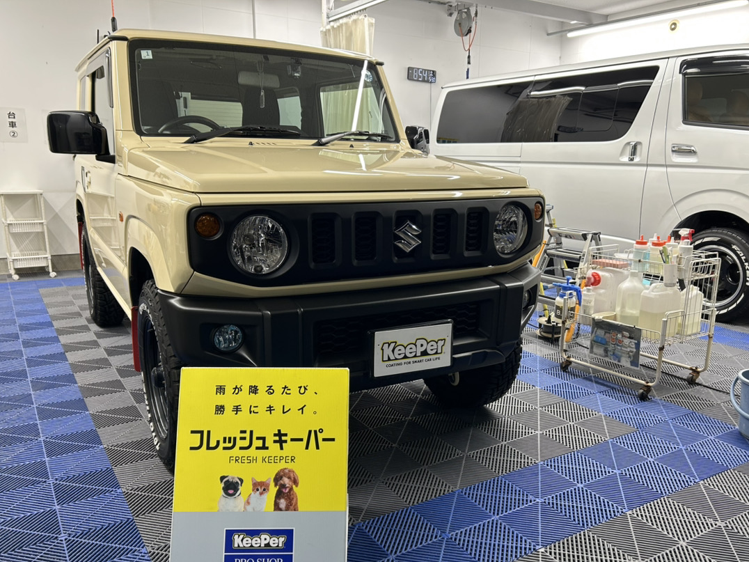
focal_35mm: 29
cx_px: 390
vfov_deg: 48.1
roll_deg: -0.8
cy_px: 313
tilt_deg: -14.1
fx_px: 627
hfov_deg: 61.6
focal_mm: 5.7
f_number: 1.5
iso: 64
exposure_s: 1/60
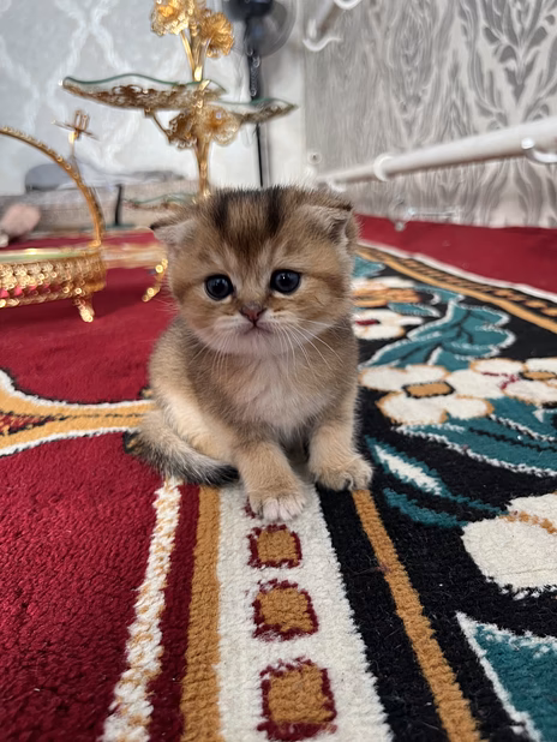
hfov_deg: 53.1
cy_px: 371
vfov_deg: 67.3
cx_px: 278
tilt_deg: -15.0
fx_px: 557
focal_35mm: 26
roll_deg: +2.9
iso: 125
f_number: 1.5
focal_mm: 5.7
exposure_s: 1/77
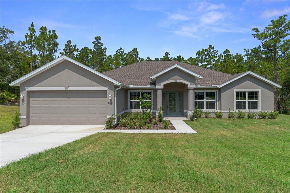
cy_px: 96
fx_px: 169
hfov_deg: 81.2
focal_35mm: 21
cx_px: 145
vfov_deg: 59.5
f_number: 8
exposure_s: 1/500
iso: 320
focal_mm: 14
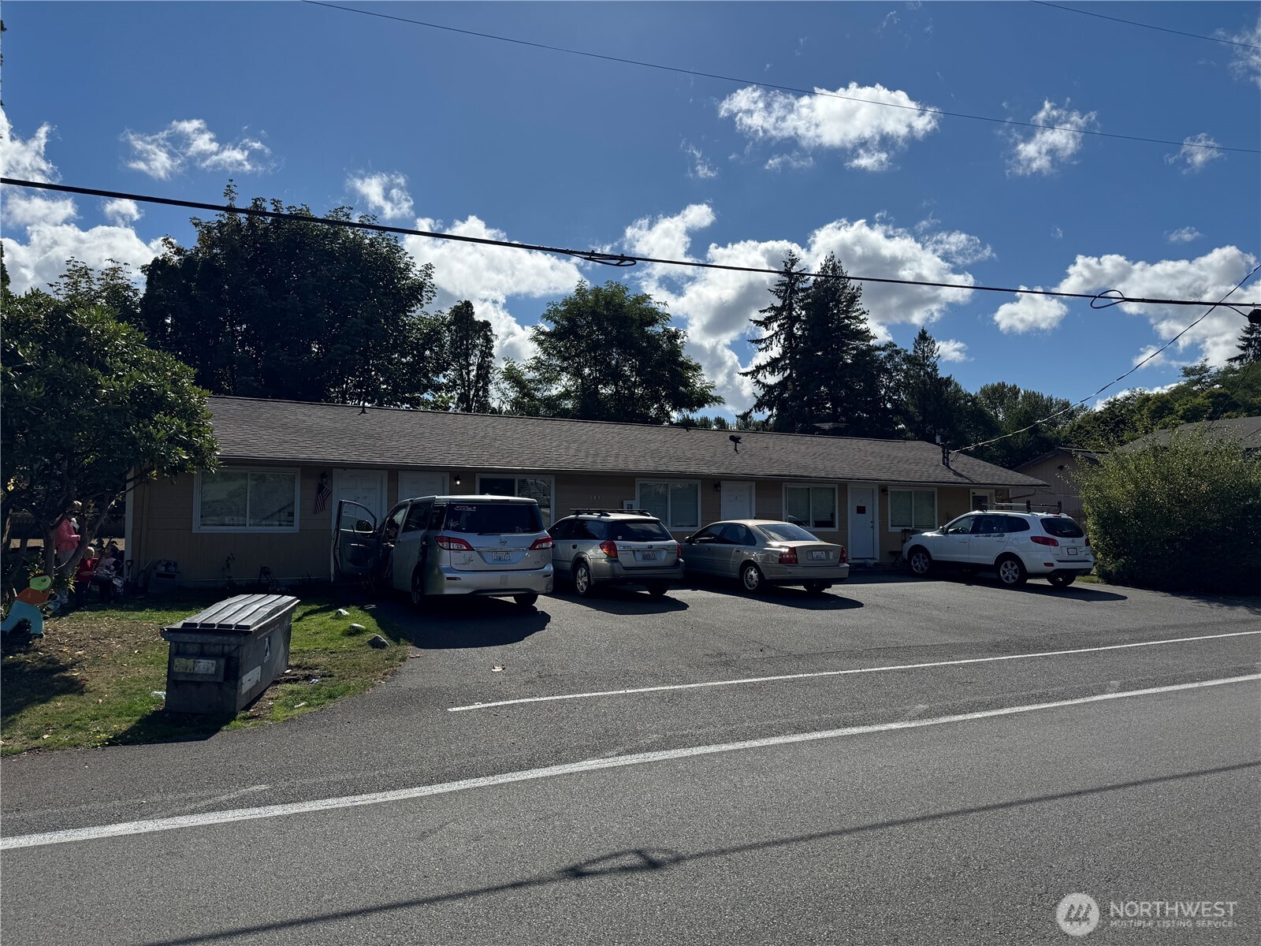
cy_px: 473
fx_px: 874
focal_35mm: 24
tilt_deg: +2.5
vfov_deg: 56.8
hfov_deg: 71.6
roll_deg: +0.4
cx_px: 630
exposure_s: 1/9009
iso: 80
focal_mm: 6.76
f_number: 1.78
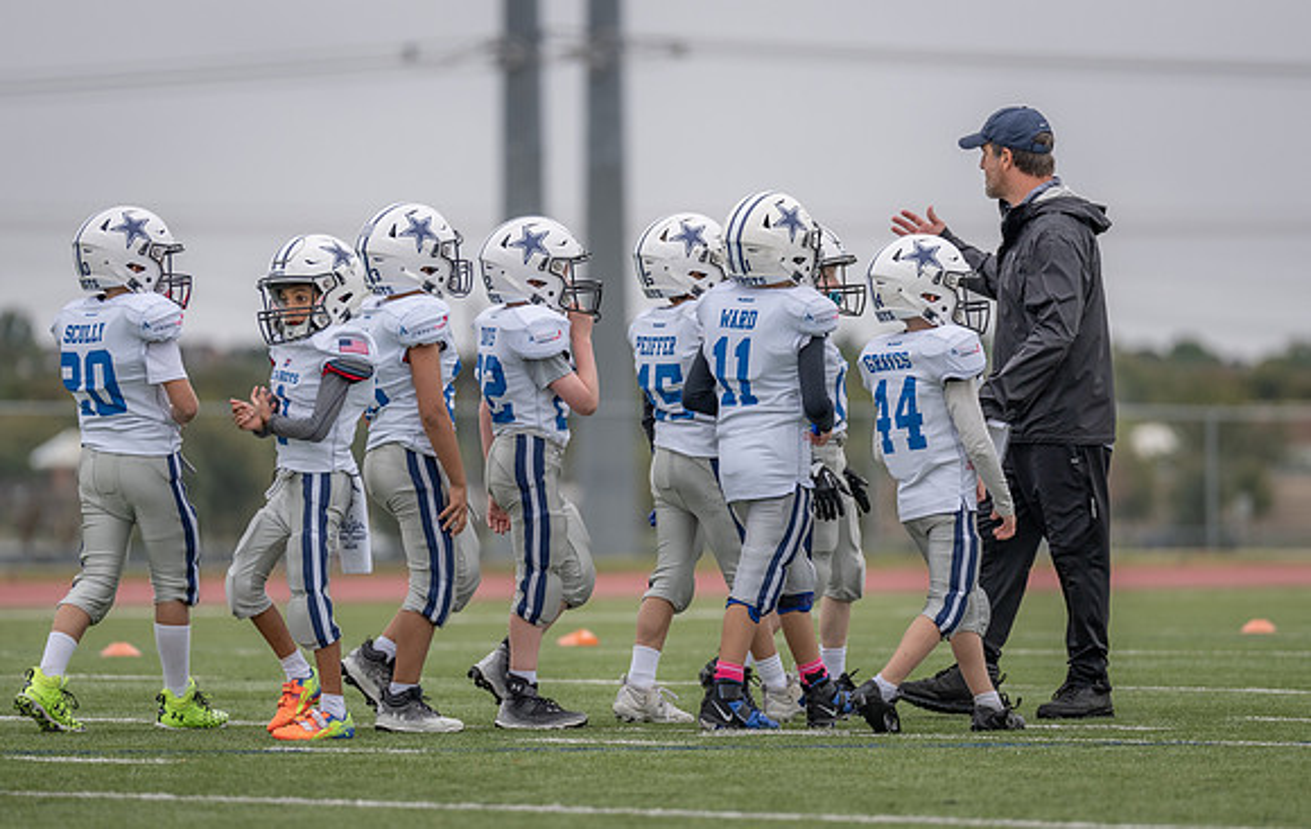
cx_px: 669
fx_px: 10083
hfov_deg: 7.4
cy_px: 419
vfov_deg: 4.7
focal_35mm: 281
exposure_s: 1/1250
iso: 200
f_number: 2.8
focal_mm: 200
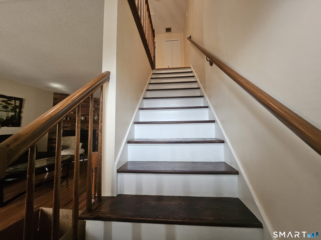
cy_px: 120
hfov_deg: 106.2
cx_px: 160
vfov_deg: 89.9
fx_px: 121
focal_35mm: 13
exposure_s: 1/60
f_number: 2.2
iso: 250
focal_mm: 1.7
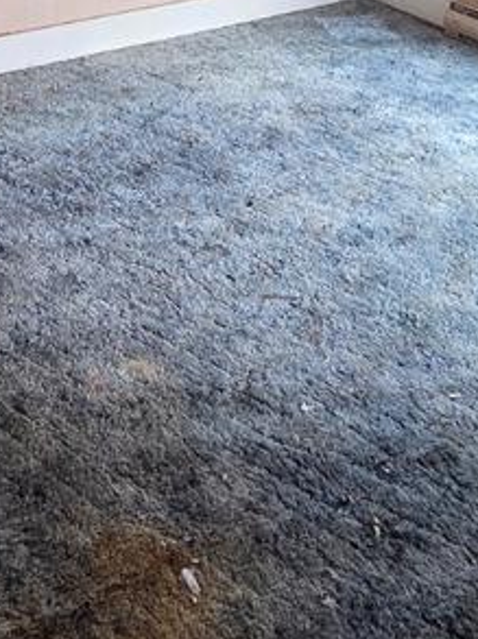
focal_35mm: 48
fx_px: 886
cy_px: -28
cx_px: 52
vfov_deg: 35.2
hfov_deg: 29.1
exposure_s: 1/60
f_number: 2.2
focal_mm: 2.2
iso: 160
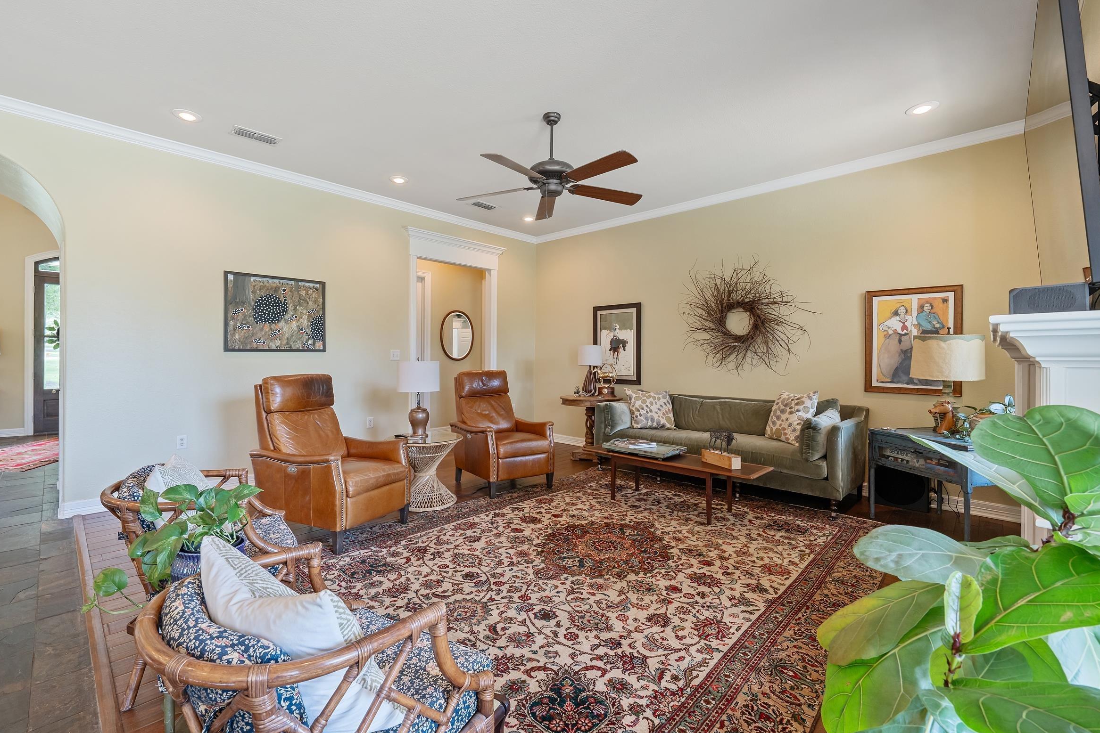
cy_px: 361
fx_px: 458
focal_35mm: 15
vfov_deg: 77.3
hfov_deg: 100.3
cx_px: 526
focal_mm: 14
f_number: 8
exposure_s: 1/8
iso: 800
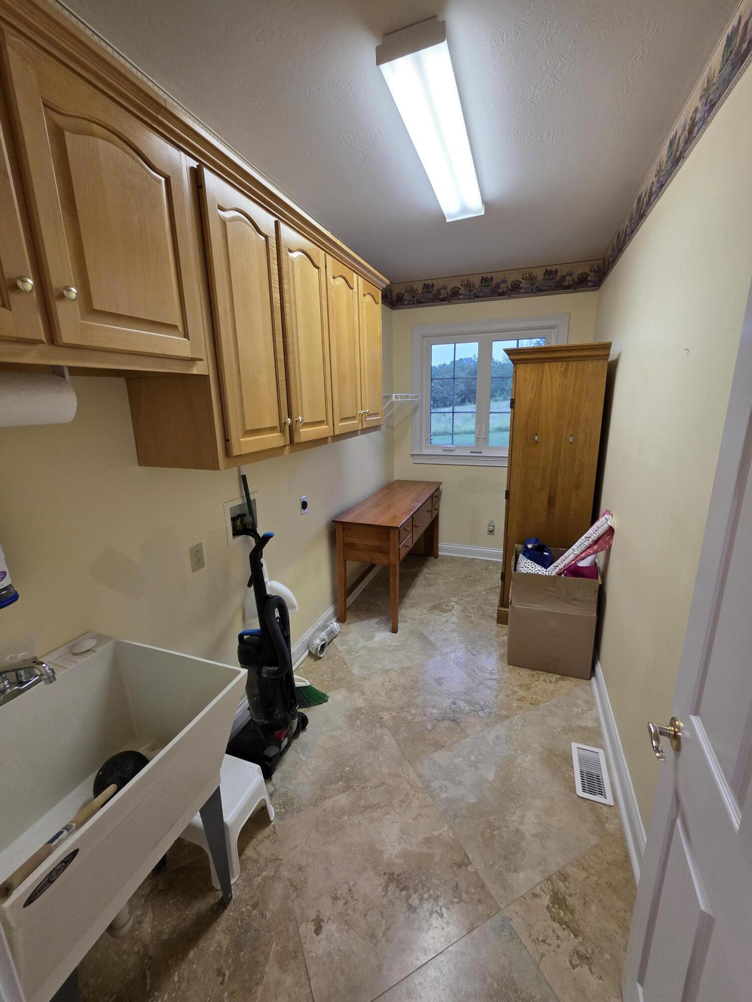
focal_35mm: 13
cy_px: 501
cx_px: 376
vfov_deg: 106.2
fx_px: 377
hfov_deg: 89.9
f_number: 1.9
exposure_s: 1/120
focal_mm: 2.2
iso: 160
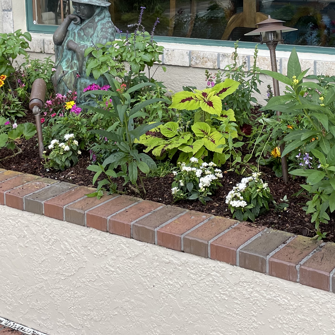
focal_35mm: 64
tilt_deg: -6.8
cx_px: 219
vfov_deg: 26.1
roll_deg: +1.9
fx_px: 701
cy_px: 41
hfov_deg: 26.8
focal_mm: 4.2
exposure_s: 1/600
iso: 32
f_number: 1.6
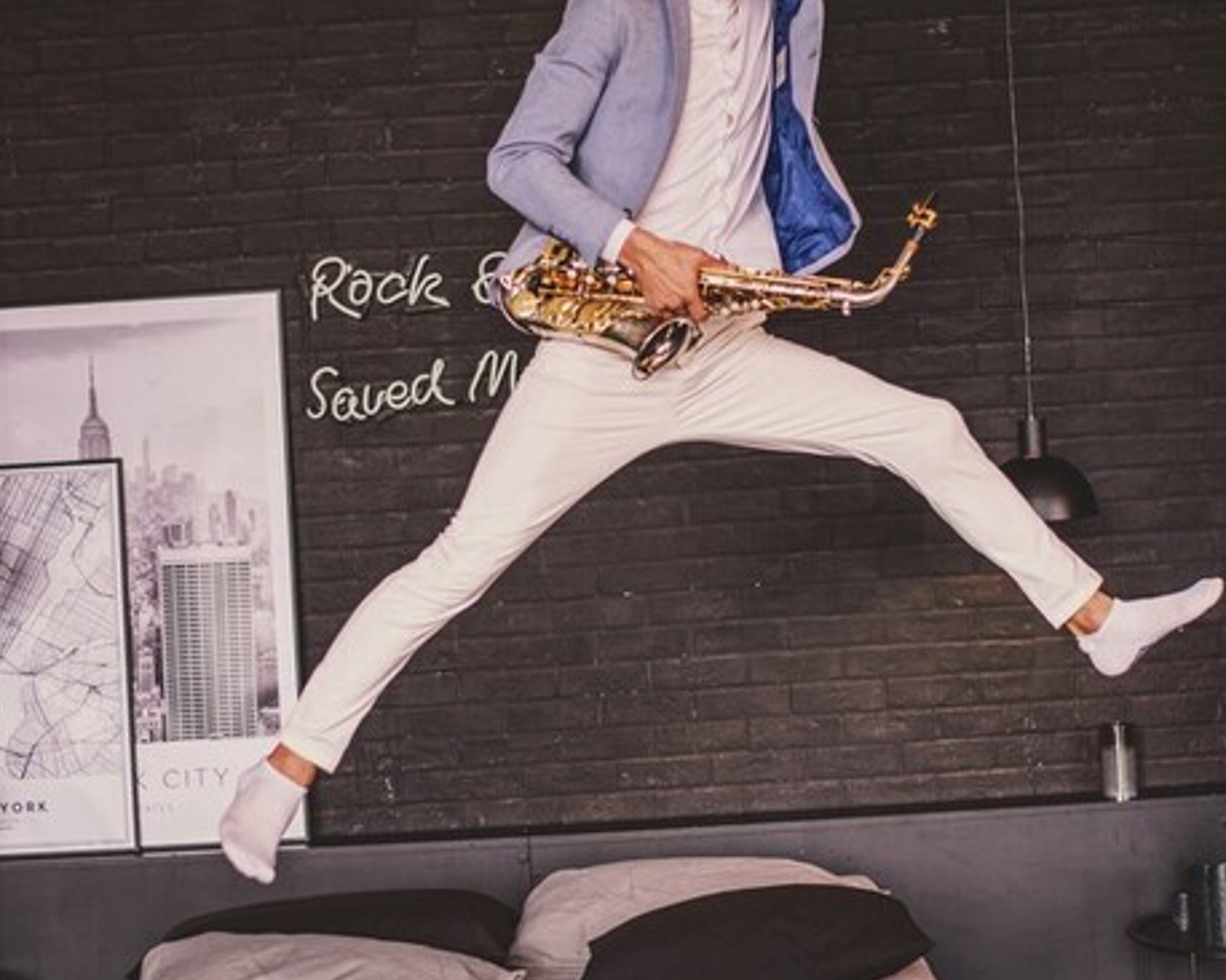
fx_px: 2575
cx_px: 613
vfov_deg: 21.5
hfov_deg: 26.8
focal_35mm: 71
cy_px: 466
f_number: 1.8
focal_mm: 50
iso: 400
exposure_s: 1/320
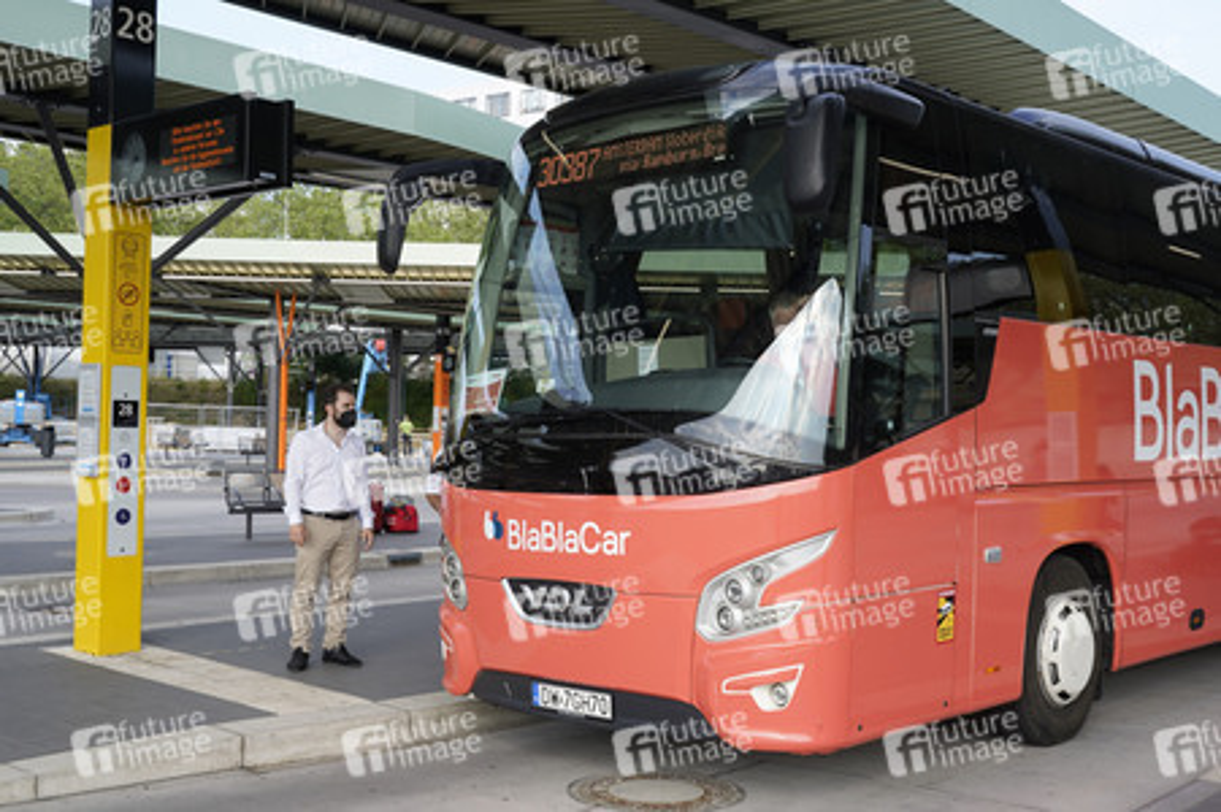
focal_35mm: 37
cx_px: 610
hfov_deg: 51.9
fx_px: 1254
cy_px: 406
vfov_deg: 35.9
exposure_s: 1/80
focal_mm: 37
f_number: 8
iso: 100
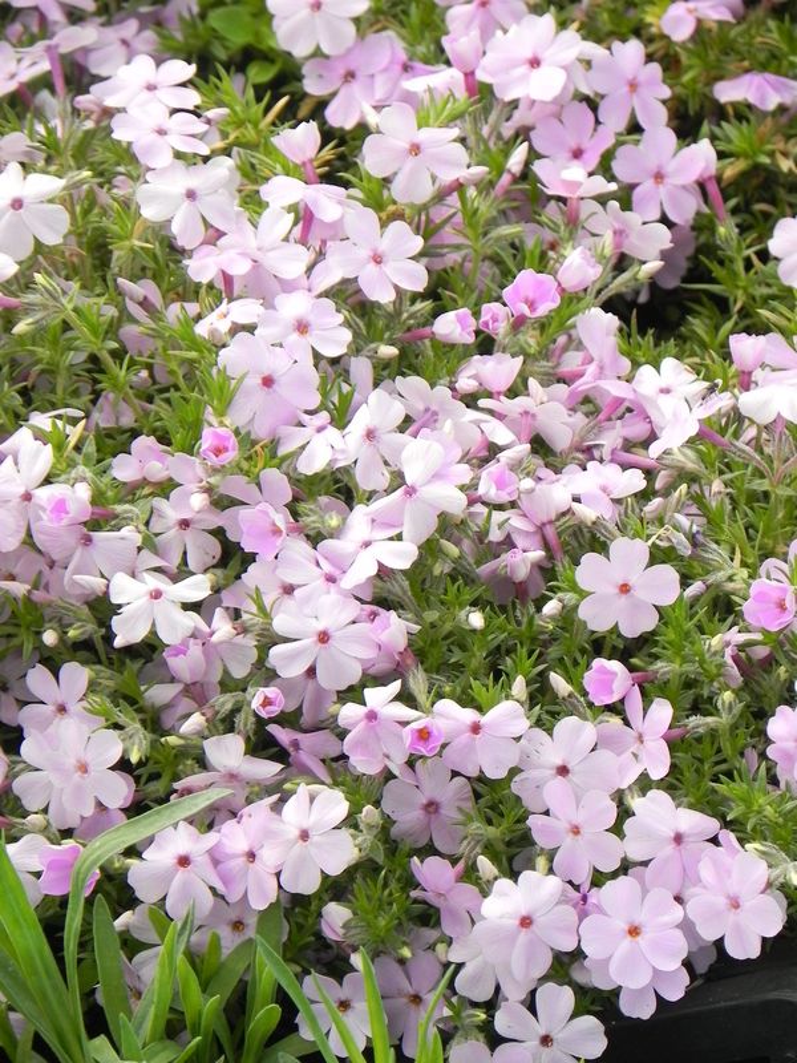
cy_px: 532
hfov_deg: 4.4
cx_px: 398
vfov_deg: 5.9
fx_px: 10345
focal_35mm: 337
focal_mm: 59.9
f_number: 5
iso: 160
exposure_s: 1/200
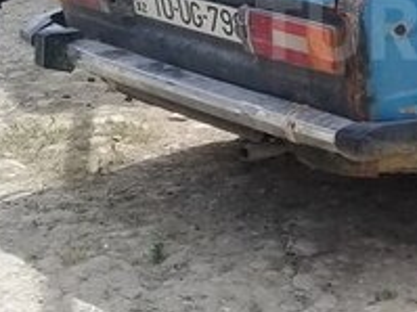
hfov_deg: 18.3
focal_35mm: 103
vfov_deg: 14.2
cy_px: 28
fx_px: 1240
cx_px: 469
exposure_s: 1/1302
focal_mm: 3.3
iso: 50
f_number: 2.2
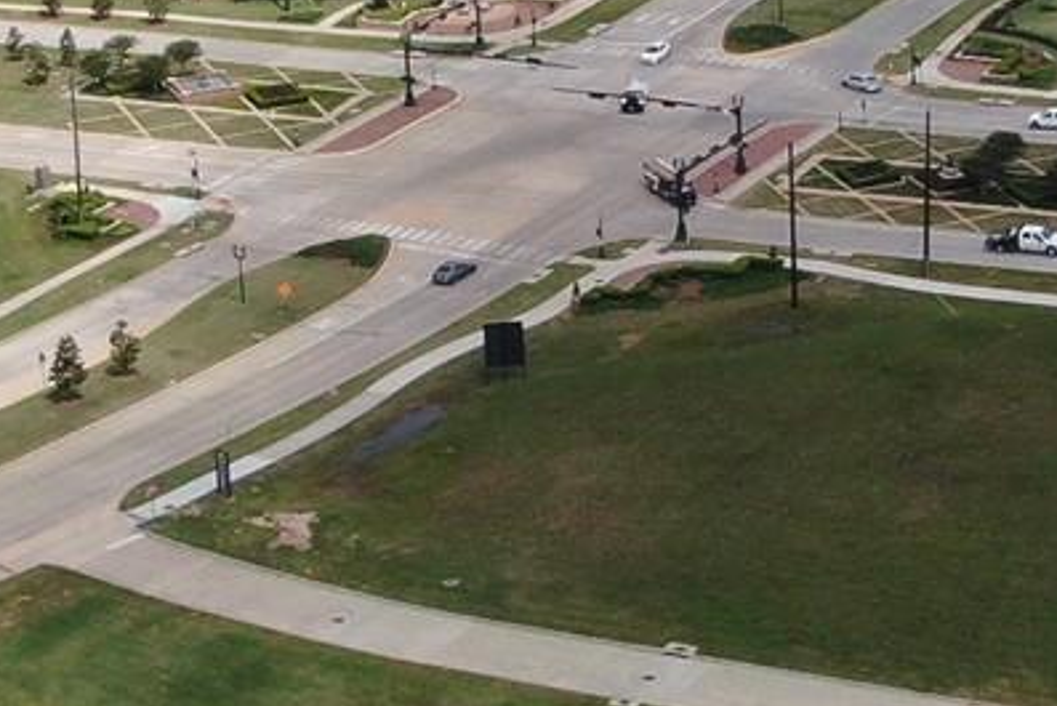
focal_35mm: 134
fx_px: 3936
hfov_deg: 15.3
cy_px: 69
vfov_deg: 10.2
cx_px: 660
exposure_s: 1/1600
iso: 100
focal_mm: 4.48
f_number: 2.8
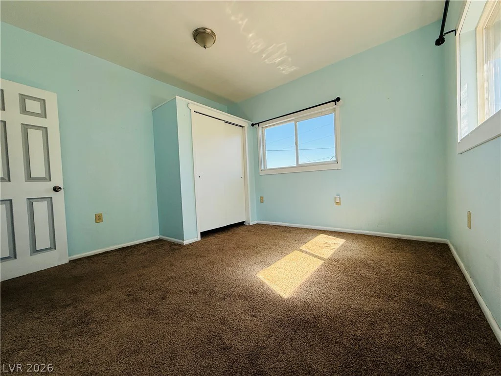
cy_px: 188
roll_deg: +1.9
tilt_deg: -2.0
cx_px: 250
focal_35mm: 14
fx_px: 203
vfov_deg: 85.7
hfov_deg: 102.1
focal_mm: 2.22
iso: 64
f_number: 2.2
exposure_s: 1/304
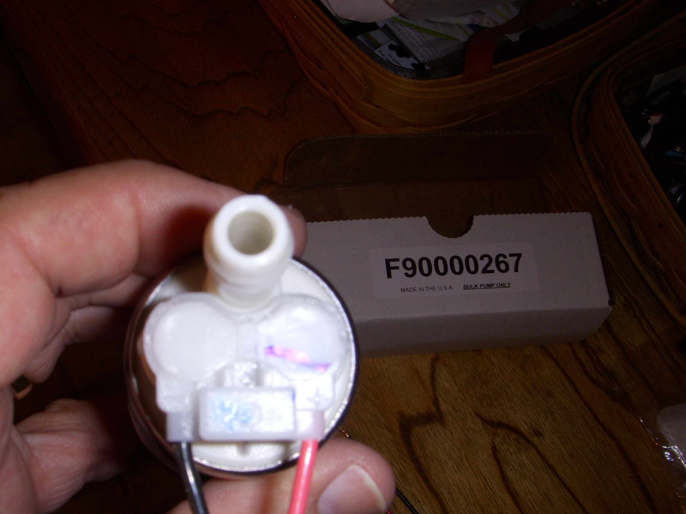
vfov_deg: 31.5
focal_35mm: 46
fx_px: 912
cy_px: 297
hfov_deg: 41.0
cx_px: 271
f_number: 6.6
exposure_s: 1/30
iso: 100
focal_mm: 6.3
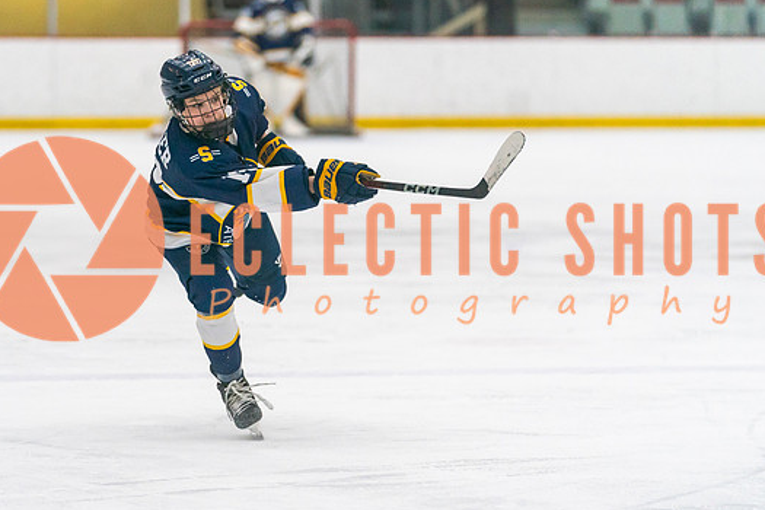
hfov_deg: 8.8
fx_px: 4993
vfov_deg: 5.8
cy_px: 240
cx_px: 244
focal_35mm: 235
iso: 3200
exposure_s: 1/1250
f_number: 2.8
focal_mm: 158
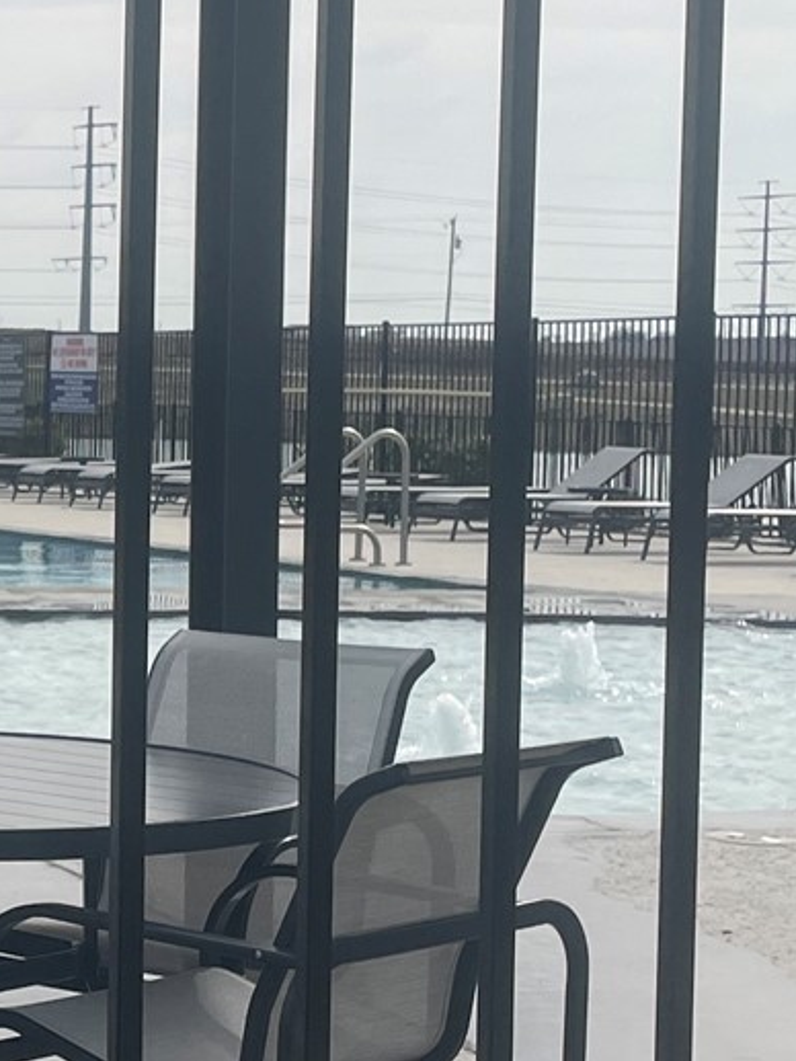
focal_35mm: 103
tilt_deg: -2.9
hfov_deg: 13.7
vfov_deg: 19.1
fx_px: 3157
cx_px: -334
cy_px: 636
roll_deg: -0.7
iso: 32
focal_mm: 4.2
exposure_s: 1/6135
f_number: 1.6
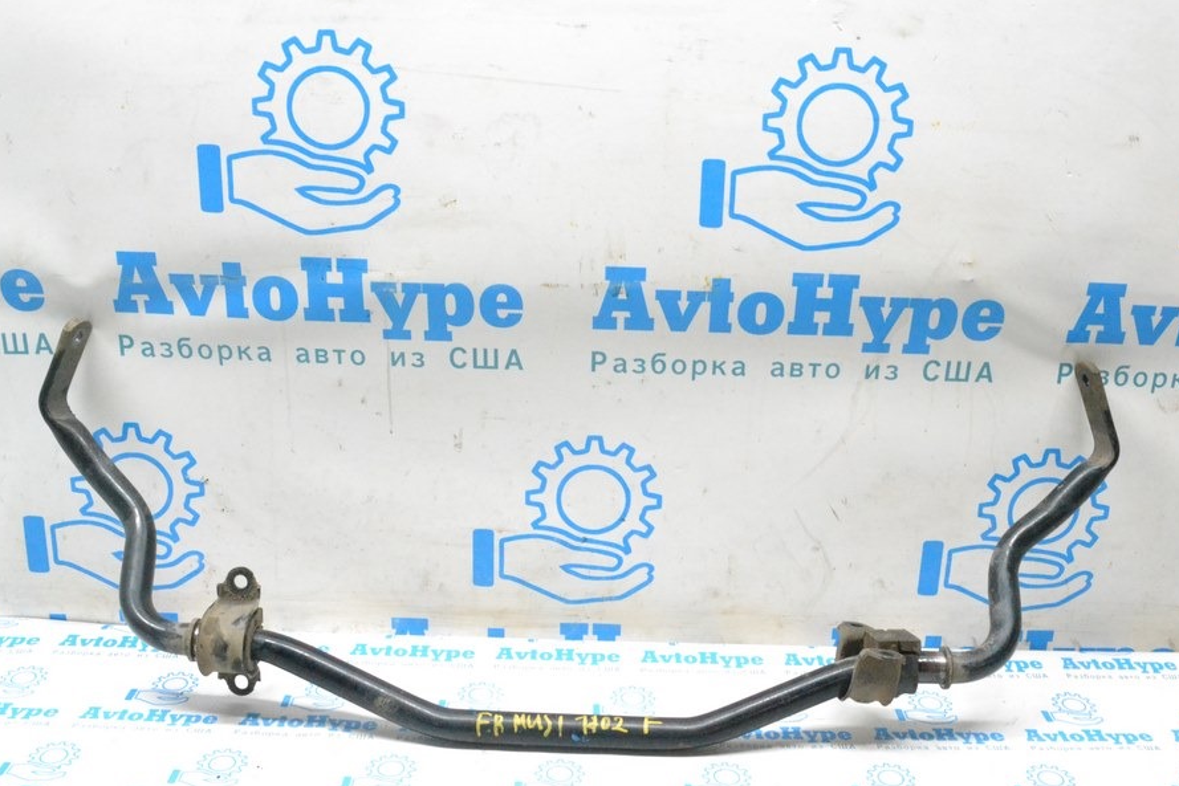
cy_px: 376
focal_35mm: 38
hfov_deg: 50.6
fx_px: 1245
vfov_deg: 35.1
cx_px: 645
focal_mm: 22
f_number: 9
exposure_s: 1/160
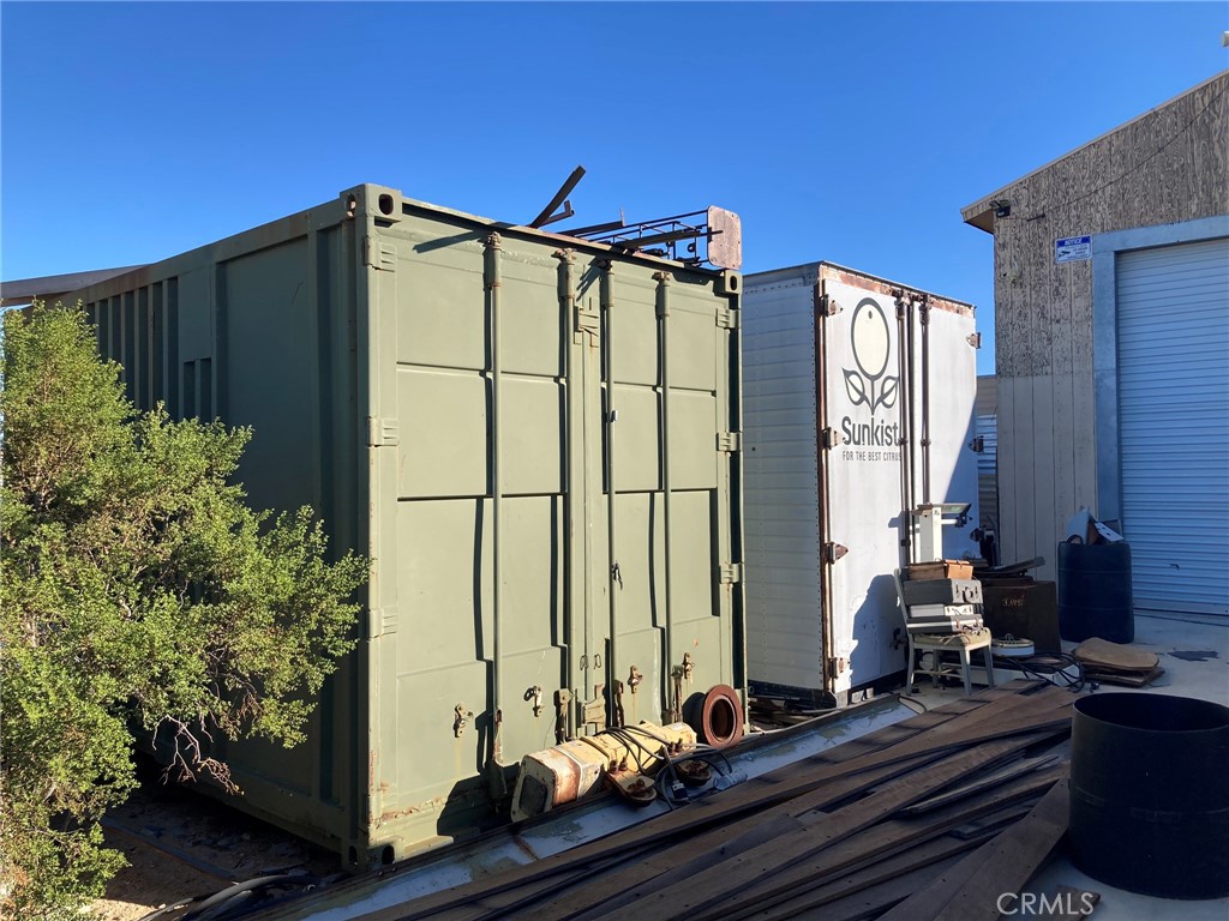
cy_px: 460
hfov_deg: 63.4
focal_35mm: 28
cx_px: 614
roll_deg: -0.6
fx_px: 994
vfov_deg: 49.7
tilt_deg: +1.5
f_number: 1.8
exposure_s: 1/1156
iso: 20
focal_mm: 3.99
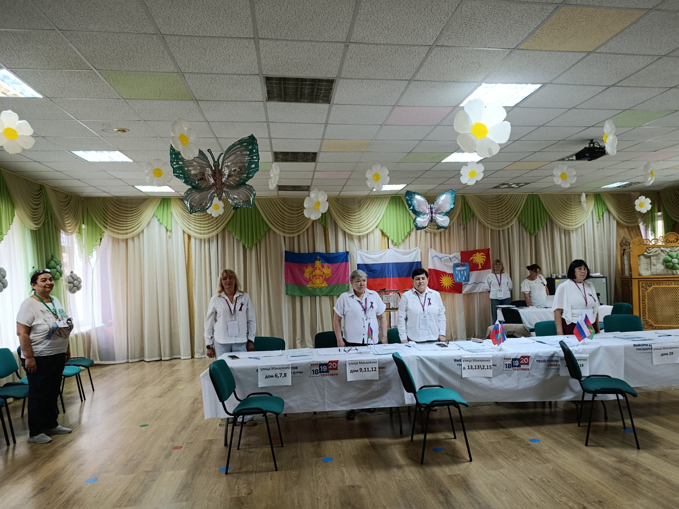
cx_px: 350
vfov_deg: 56.8
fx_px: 471
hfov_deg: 71.6
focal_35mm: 24
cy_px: 262
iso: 1114
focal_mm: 6.11
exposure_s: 1/100
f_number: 1.65
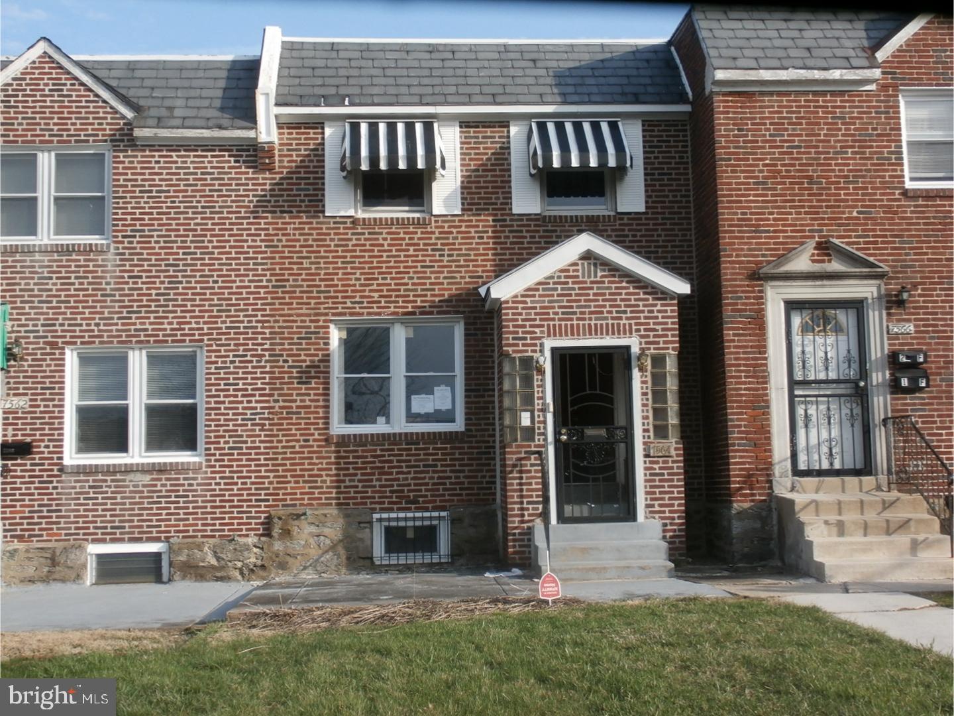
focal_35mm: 41
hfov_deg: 45.8
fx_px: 1130
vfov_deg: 35.1
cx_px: 477
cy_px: 358
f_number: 3.6
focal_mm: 7.28
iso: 100
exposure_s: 1/500
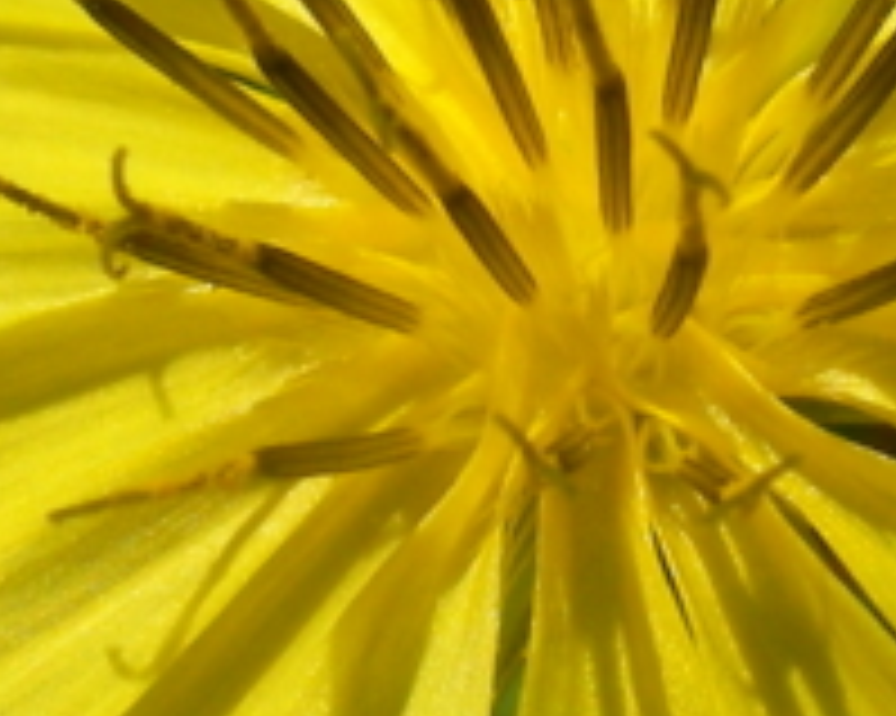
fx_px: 4267
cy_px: 356
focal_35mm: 161
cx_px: 351
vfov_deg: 9.6
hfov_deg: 12.0
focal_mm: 6.3
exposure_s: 1/492
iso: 50
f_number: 5.6
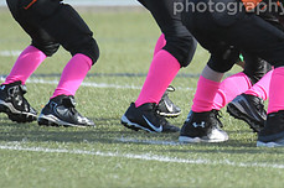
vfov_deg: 1.1
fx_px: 9863
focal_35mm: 1252
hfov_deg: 1.6
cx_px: 299
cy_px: -39
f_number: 4
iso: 1600
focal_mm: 330
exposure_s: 1/3200
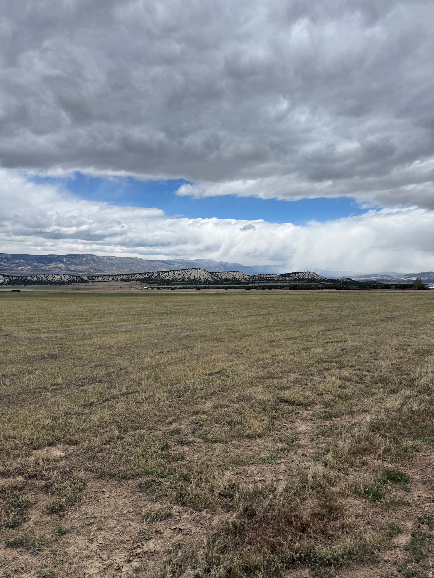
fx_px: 401
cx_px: 217
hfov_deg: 56.8
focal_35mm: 24
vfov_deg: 71.6
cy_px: 289
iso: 80
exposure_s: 1/7353
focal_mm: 6.76
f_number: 1.78
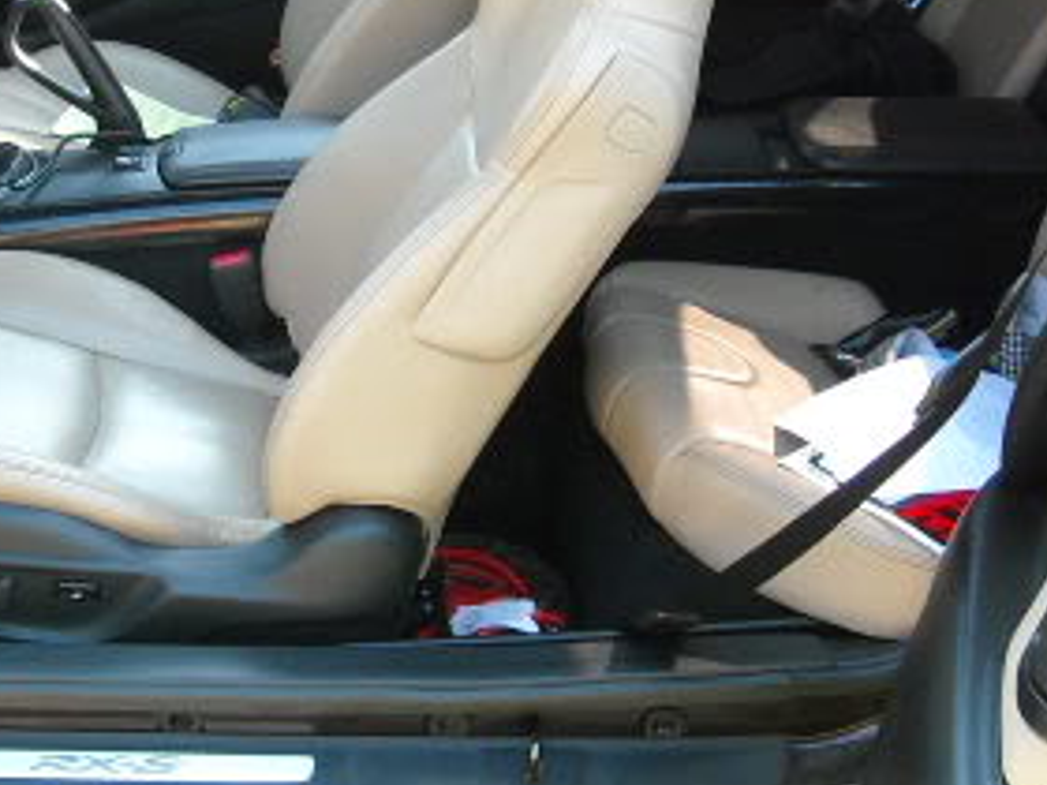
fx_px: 2420
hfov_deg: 24.2
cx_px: 299
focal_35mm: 80
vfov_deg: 18.4
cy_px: 247
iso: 237
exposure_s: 1/201
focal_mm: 5.7
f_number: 2.8
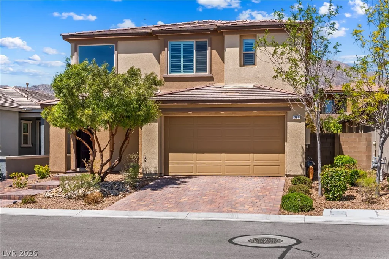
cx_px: 194
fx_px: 454
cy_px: 130
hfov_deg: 46.4
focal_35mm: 42
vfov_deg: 31.9
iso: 400
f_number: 8
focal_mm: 28
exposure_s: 1/8000
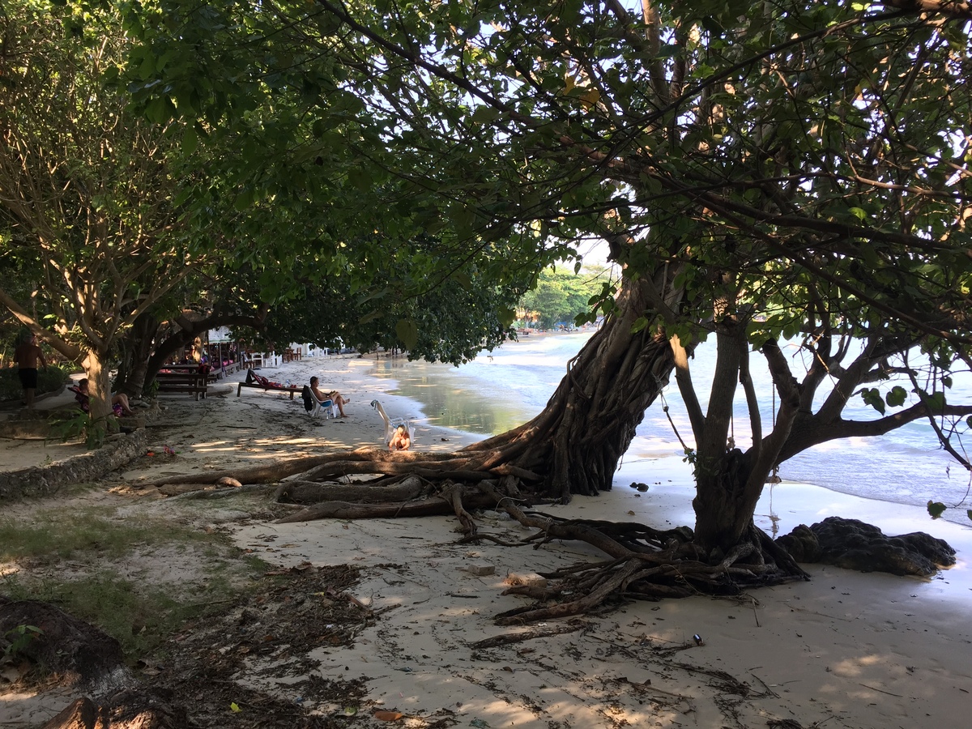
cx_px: 486
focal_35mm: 29
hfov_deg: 61.7
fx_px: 814
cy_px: 364
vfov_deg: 48.2
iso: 32
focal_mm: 4.15
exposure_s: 1/120
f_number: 2.2
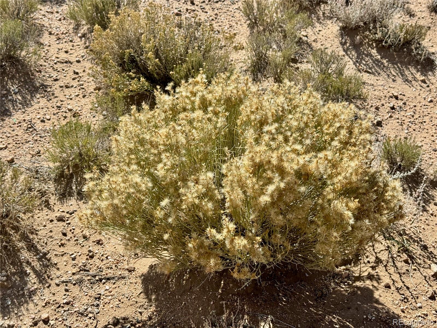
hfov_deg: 39.7
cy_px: 164
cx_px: 218
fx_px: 606
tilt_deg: -35.3
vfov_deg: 30.3
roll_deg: -0.7
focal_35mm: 48
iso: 64
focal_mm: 6.76
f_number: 1.78
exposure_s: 1/4608
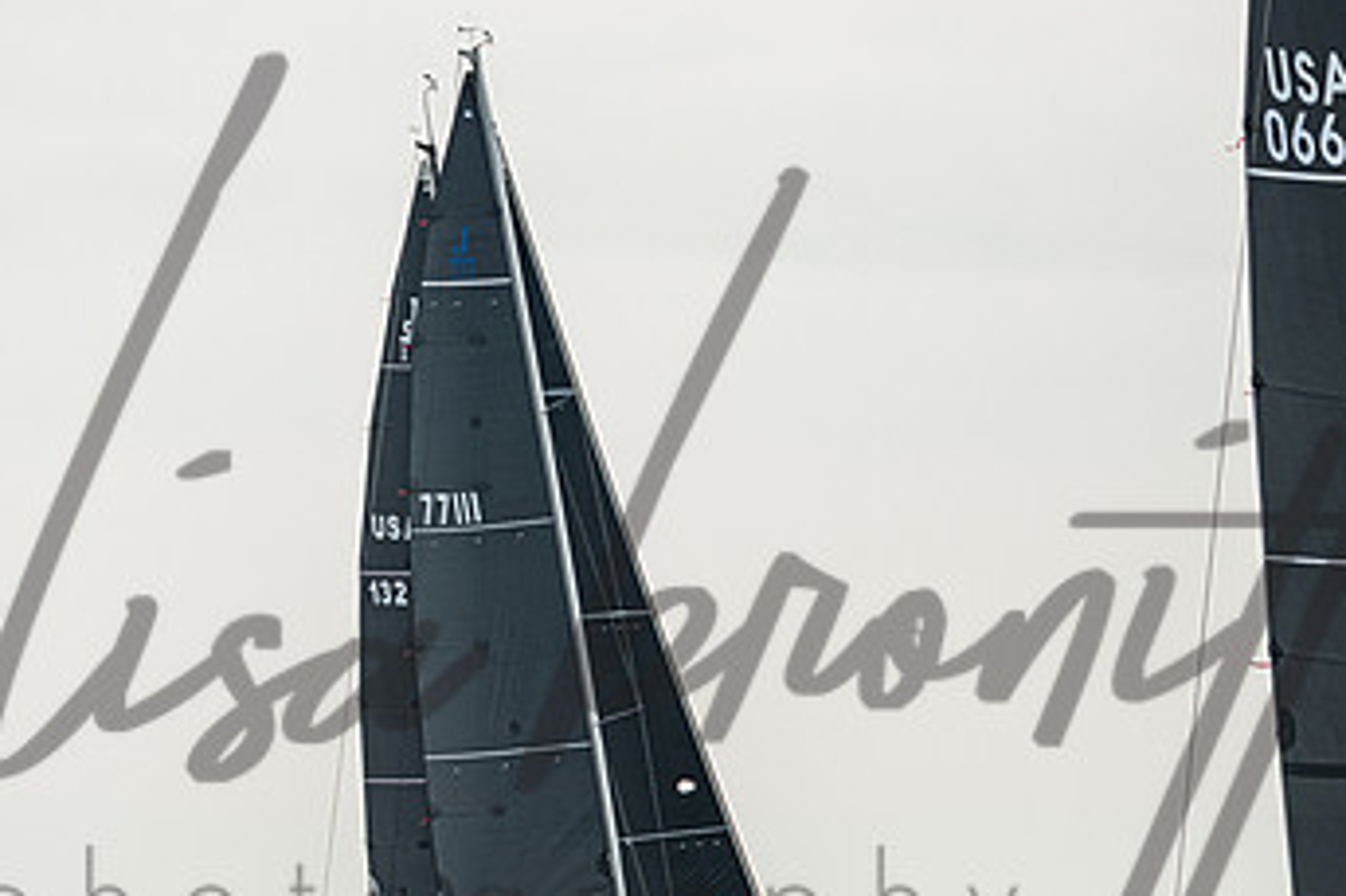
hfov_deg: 8.8
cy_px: 517
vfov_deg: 5.9
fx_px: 8744
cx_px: 683
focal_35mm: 234
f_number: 10
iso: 640
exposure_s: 1/1000
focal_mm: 120
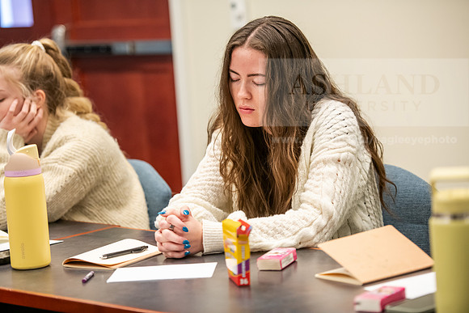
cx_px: 234
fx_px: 1564
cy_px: 156
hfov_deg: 17.1
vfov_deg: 11.4
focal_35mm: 120
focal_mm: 120
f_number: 2.8
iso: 2000
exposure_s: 1/200
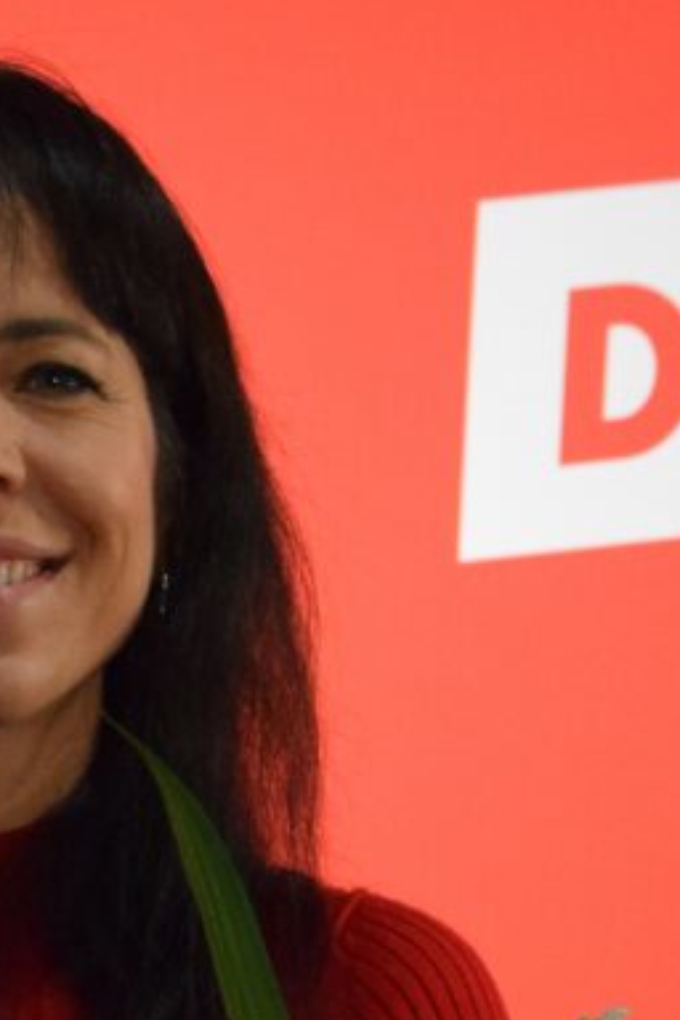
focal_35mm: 164
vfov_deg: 12.3
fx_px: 4646
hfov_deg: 8.3
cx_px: -37
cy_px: 1150
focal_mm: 40
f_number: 4.2
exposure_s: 1/320
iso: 3200
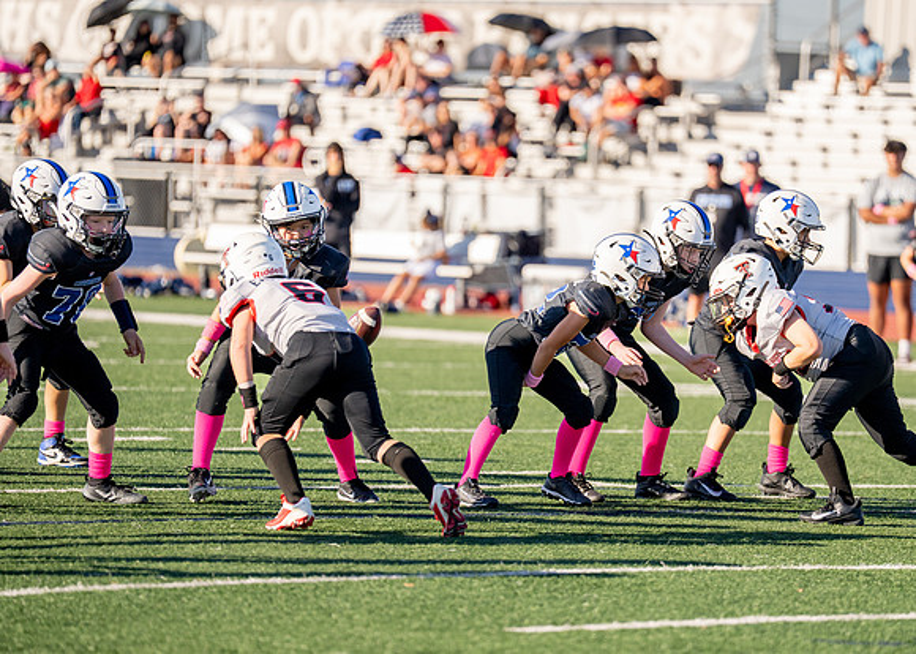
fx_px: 6355
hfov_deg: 8.2
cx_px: 568
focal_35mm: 244
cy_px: 335
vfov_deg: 5.9
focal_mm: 200
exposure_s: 1/4000
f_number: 2.8
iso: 250
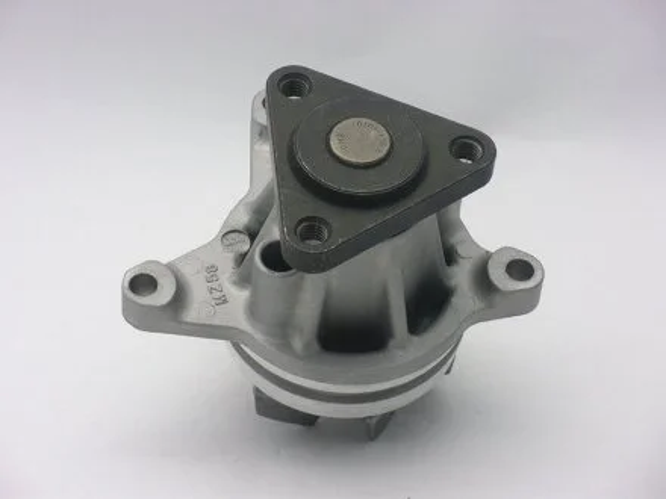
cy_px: 250
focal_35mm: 98
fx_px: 1885
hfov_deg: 20.0
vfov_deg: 15.1
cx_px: 333
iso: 100
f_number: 5
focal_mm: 17.4
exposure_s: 1/6
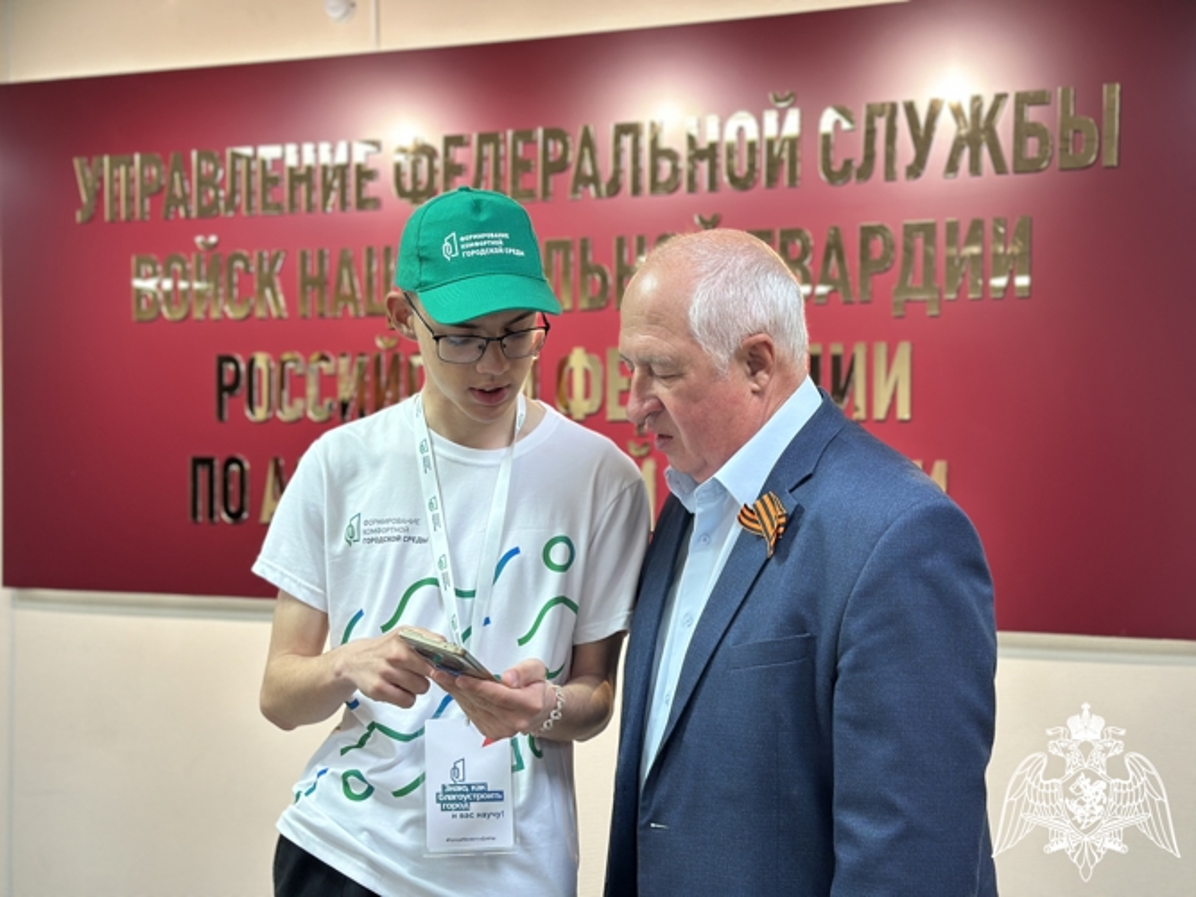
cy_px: 448
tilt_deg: -0.4
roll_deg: -0.3
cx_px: 598
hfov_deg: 39.7
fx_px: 1658
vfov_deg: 30.3
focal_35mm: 48
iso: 80
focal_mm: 6.86
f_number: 1.78
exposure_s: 1/50
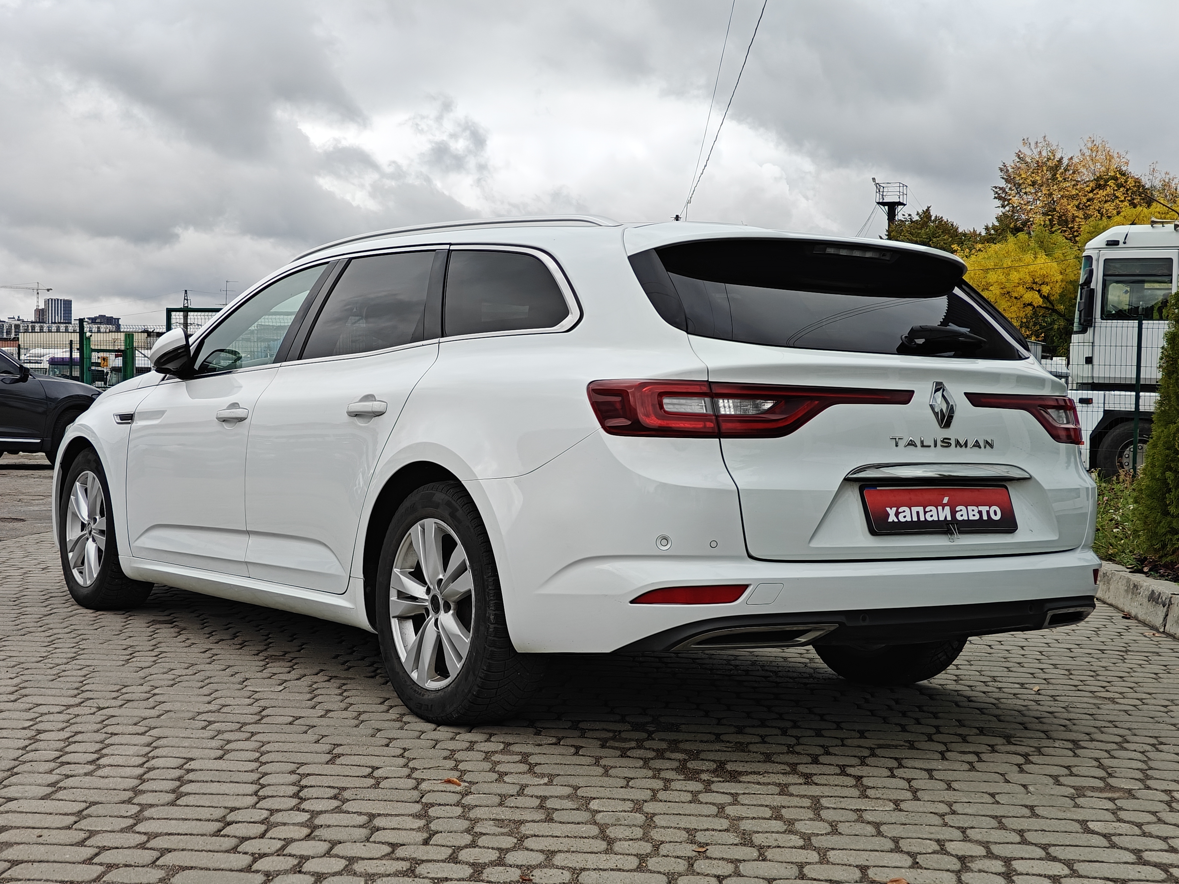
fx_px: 1601
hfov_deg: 40.4
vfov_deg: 30.9
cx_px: 590
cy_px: 442
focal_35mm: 47
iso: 50
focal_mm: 7.08
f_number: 2
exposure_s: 1/1237
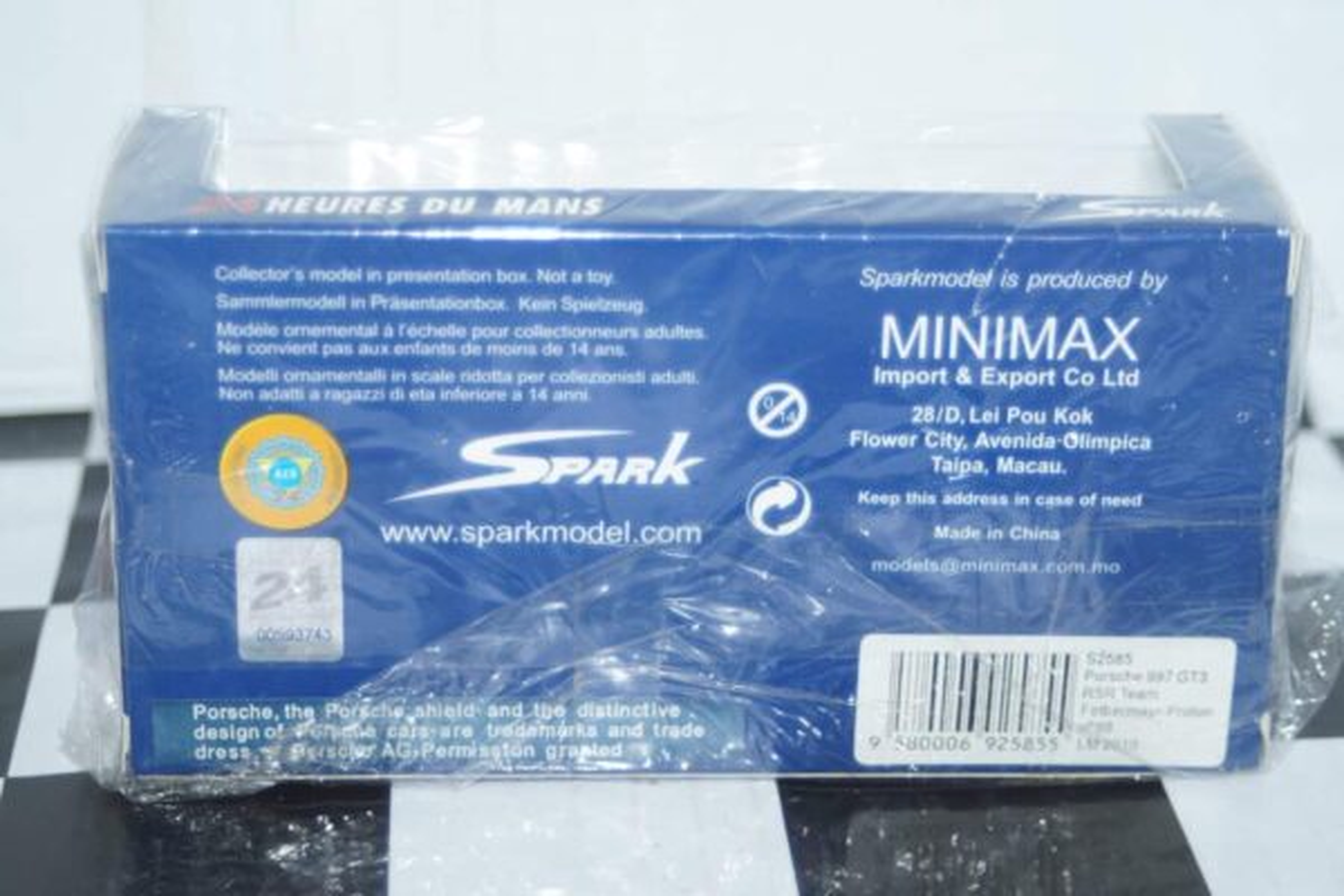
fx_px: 3360
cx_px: 672
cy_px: 448
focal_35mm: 90
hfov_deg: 22.6
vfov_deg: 15.2
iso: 400
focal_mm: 60
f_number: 5.6
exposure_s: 1/80
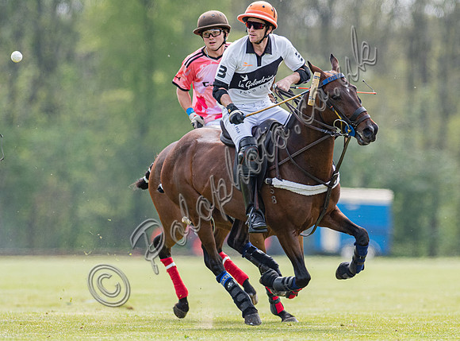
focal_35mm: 615
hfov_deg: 3.2
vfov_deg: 2.4
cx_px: 255
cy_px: 217
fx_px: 8127
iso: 400
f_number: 3.2
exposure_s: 1/2000
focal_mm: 300
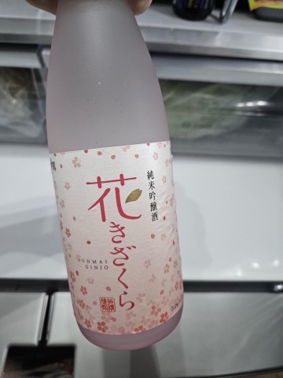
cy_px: 189
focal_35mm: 23
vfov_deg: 73.9
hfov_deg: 58.9
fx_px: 251
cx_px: 142
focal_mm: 5.4
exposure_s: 1/120
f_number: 1.8
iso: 320
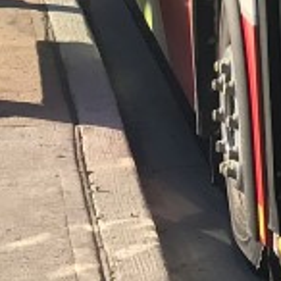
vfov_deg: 9.7
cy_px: -158
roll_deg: -1.7
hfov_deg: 9.3
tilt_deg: -3.0
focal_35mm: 174
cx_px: 583
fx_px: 1598
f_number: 1.8
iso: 20
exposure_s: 1/997
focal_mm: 3.99
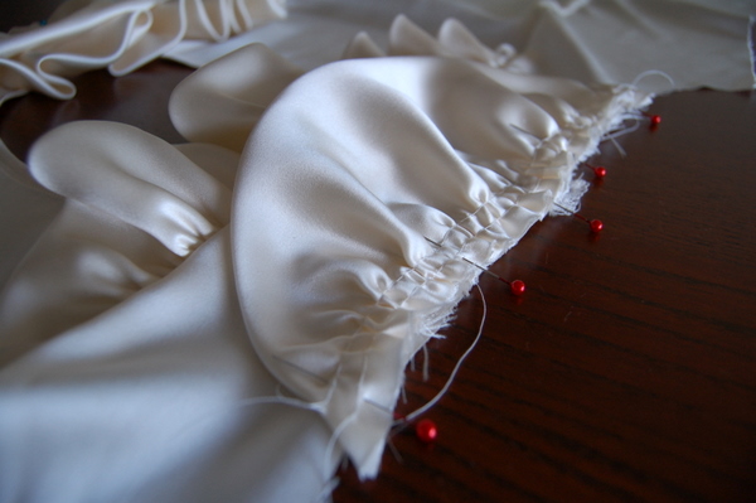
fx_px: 598
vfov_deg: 45.6
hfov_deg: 64.6
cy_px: 252
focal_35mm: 28
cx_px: 378
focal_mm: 19
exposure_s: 1/80
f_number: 4.5
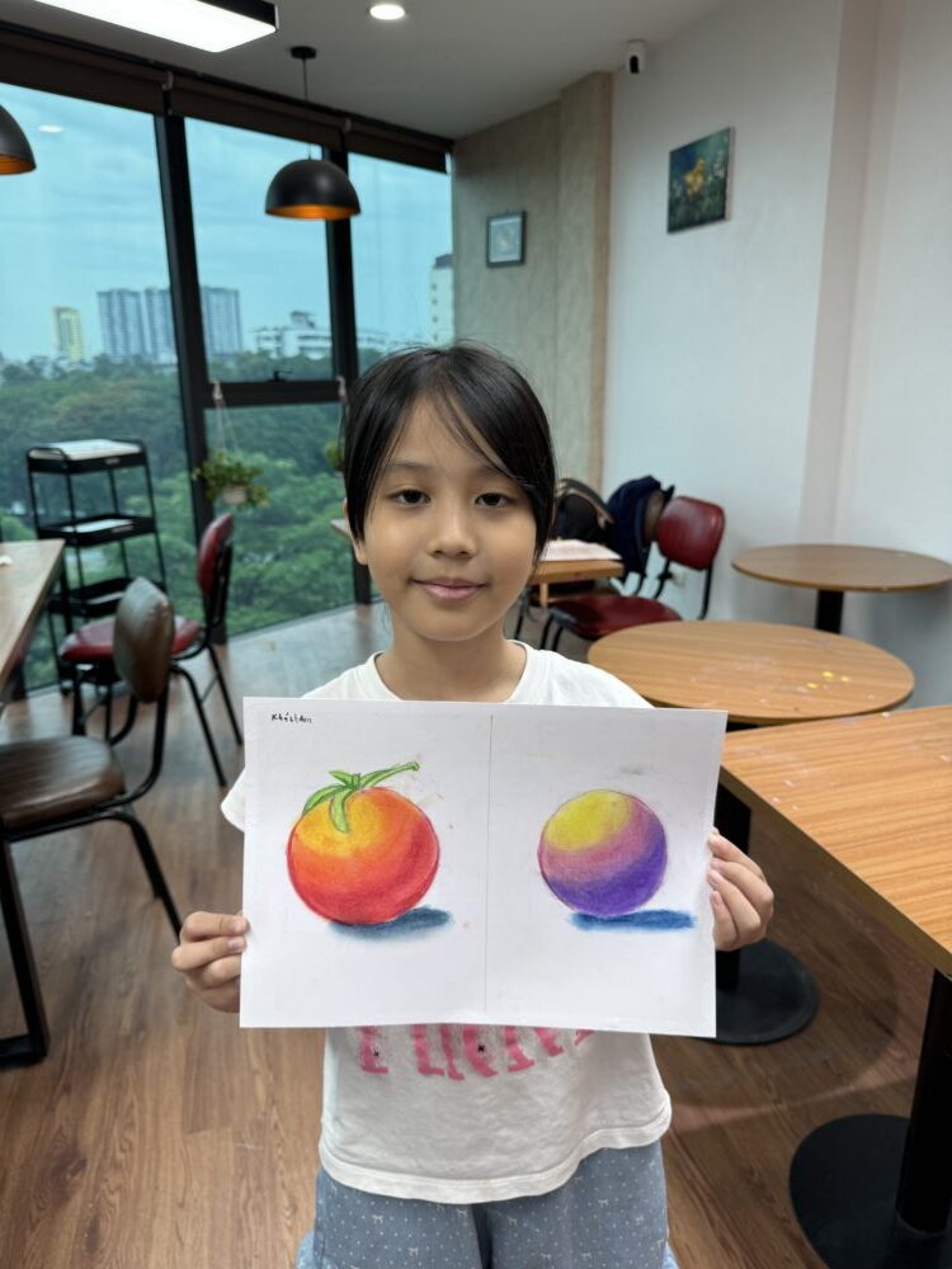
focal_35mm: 24
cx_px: 476
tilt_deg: -15.6
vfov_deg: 71.6
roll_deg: +1.1
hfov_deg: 56.8
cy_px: 634
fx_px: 880
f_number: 1.78
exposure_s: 1/100
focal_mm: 6.76
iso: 50
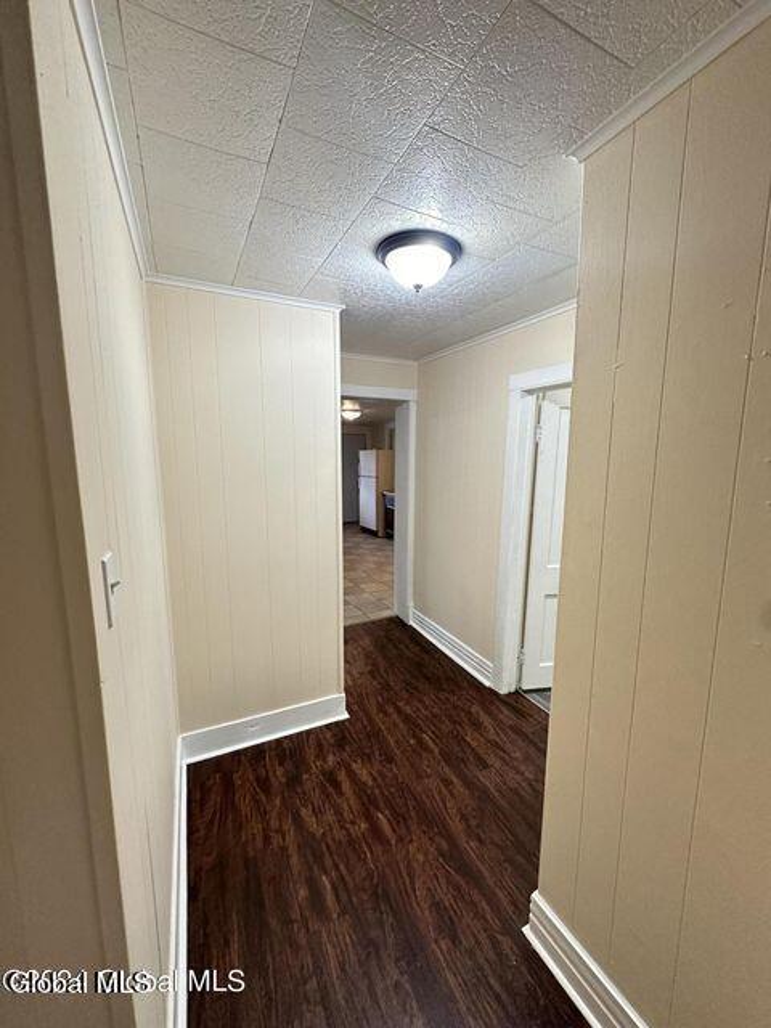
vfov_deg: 102.1
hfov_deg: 85.7
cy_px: 514
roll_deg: -0.1
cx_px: 386
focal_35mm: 14
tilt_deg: -7.1
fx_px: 416
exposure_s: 1/60
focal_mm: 2.22
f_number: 2.2
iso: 250
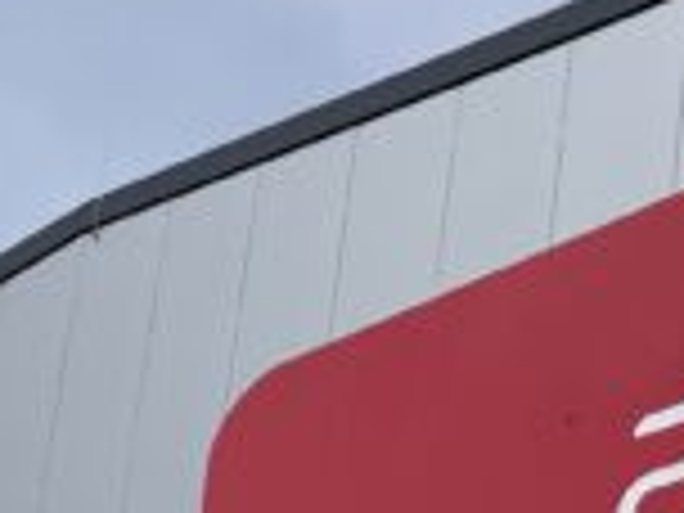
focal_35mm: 131
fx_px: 2589
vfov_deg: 10.4
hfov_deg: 14.9
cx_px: 608
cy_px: 1017
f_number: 1.6
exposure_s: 1/9091
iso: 32
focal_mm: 4.2
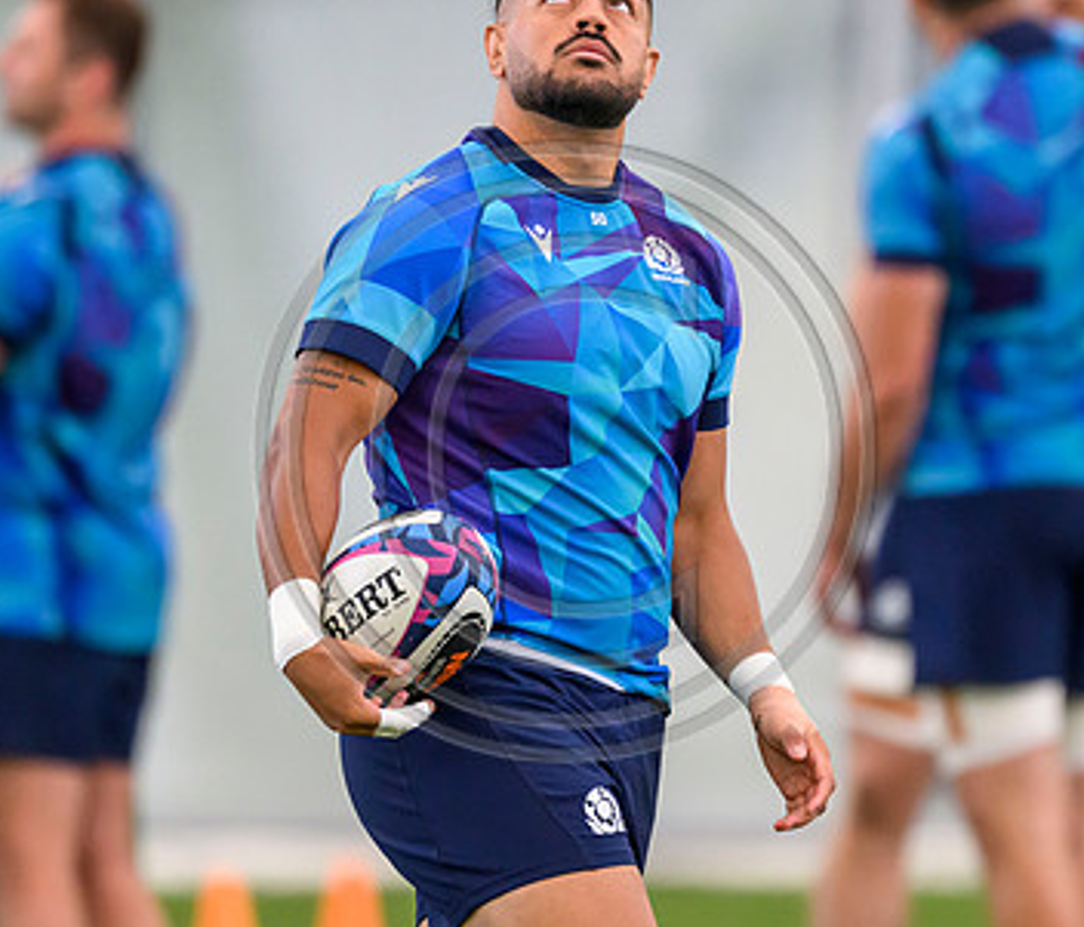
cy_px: 384
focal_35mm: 1074
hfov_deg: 1.8
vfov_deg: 1.5
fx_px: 35402
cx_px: 511
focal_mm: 560
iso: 5000
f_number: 4
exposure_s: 1/1000
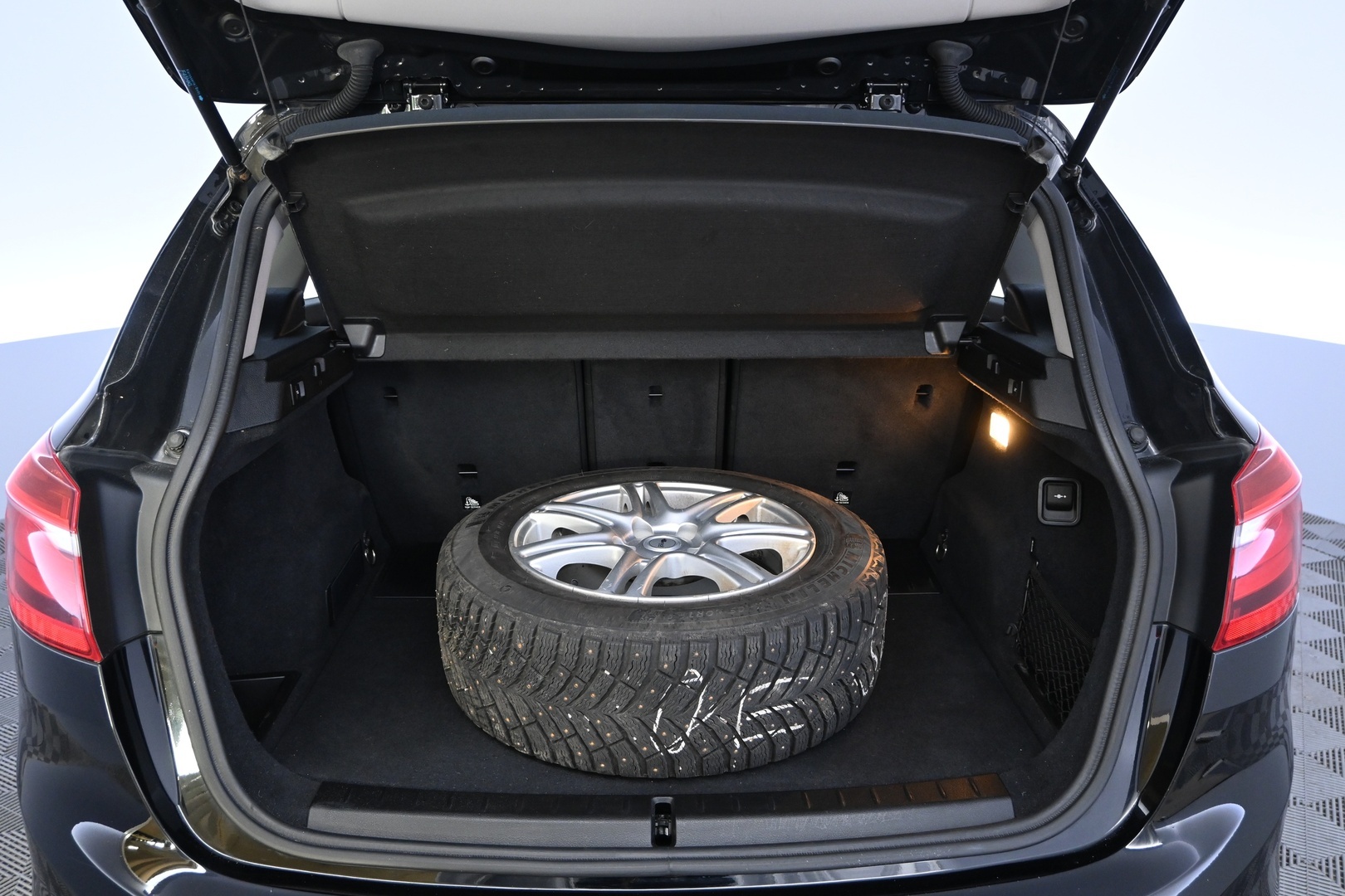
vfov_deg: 44.6
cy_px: 448
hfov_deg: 63.2
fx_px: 1093
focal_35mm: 29
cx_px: 672
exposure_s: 1/30
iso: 1600
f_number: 3.8
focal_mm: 19.5
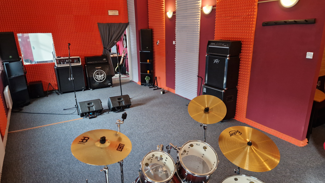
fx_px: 224
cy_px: 105
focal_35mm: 26
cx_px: 163
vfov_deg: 44.3
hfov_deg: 71.9
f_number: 1.8
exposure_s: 1/100
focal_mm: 5.4
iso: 400
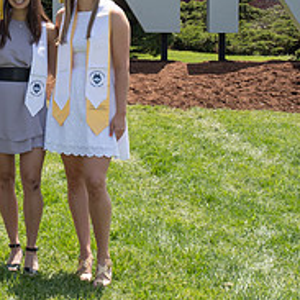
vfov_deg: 12.5
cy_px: 37
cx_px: -25
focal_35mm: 139
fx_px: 1363
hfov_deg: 12.4
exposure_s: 1/250
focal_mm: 34
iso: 100
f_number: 6.3
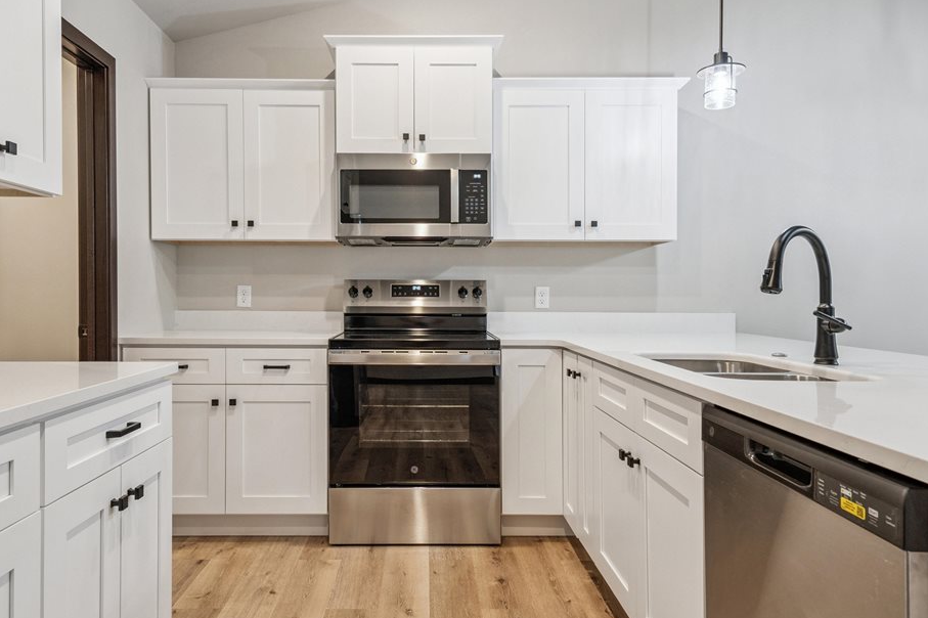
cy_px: 300
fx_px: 618
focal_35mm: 24
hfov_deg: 73.5
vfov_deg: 53.1
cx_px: 408
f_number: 8
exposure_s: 1/30
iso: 800
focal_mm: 17
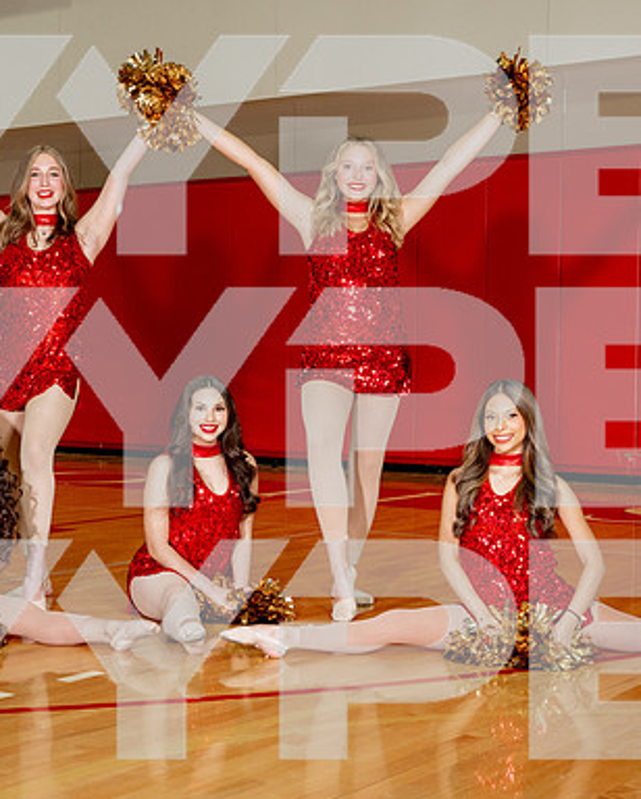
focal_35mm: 67
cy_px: 399
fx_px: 1586
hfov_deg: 22.8
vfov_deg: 28.3
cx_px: 244
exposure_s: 1/250
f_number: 7.1
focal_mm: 46
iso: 800
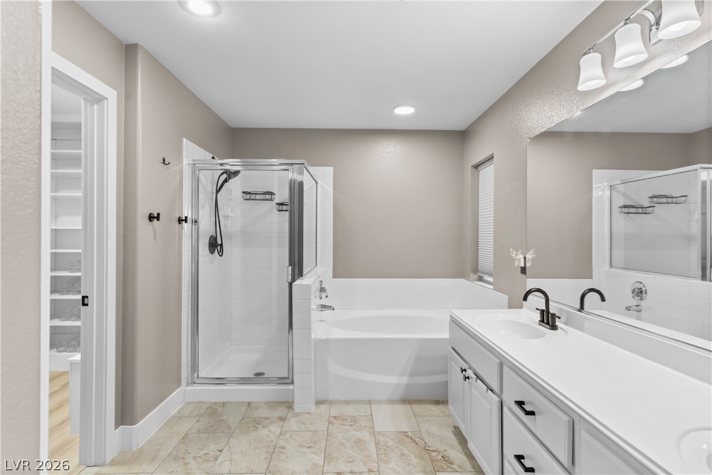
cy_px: 238
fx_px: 356
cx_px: 356
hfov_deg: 90.0
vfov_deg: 67.4
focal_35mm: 18
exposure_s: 1
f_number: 8
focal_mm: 18
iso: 400
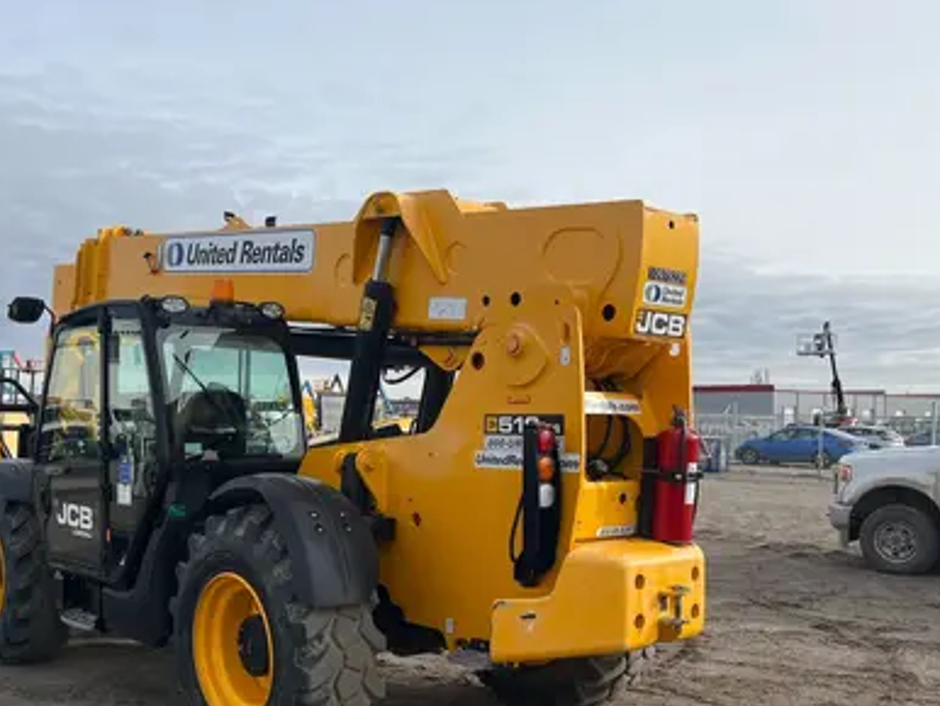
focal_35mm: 37
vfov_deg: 38.6
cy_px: 420
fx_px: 1005
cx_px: 358
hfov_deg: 49.7
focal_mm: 5.1
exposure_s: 1/2967
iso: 50
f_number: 1.6
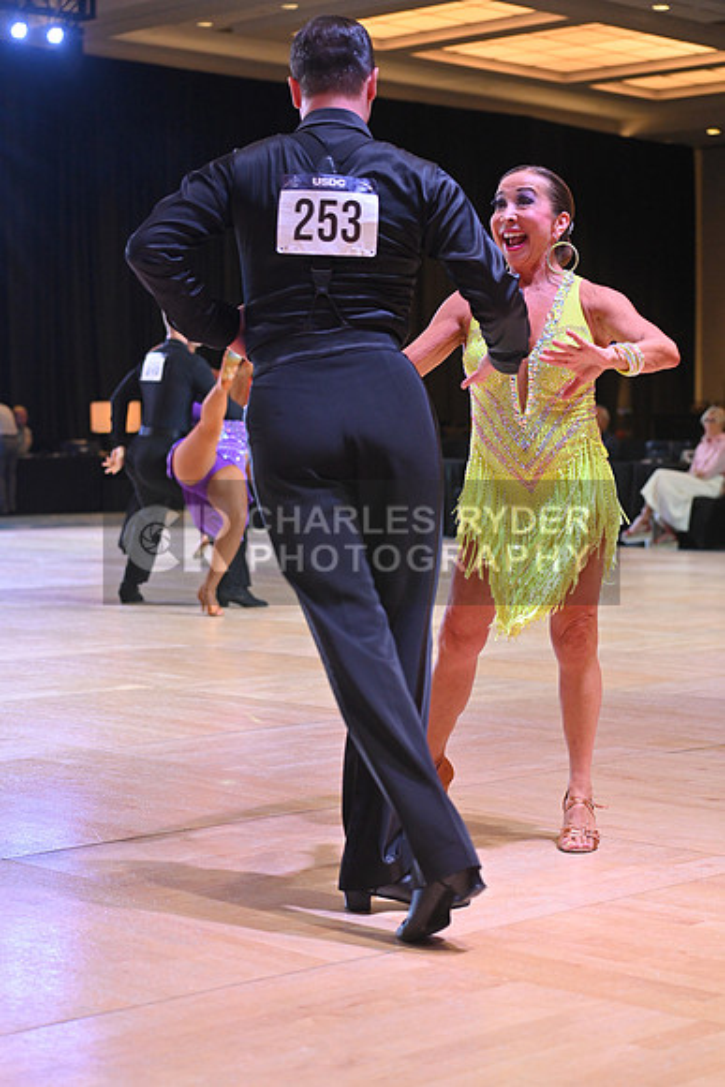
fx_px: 2113
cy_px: 544
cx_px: 362
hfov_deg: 19.5
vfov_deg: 28.8
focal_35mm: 70
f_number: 4
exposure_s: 1/250
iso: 2000
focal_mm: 70
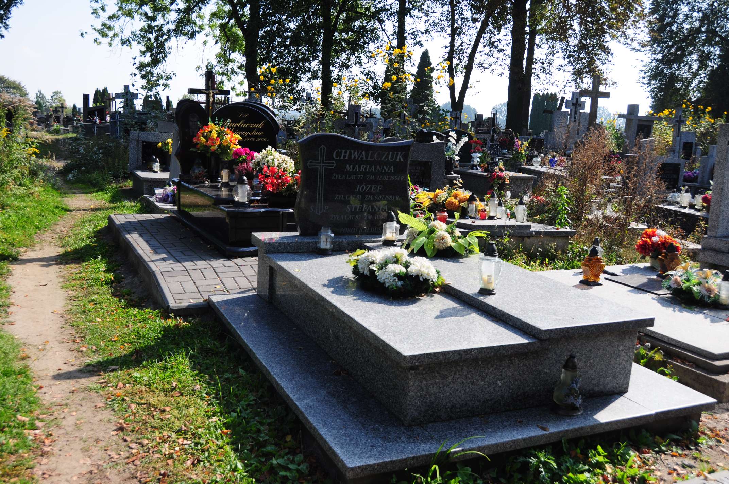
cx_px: 364
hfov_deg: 57.3
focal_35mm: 33
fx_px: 667
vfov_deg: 39.9
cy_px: 242
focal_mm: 22
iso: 250
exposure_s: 1/1000
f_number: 5
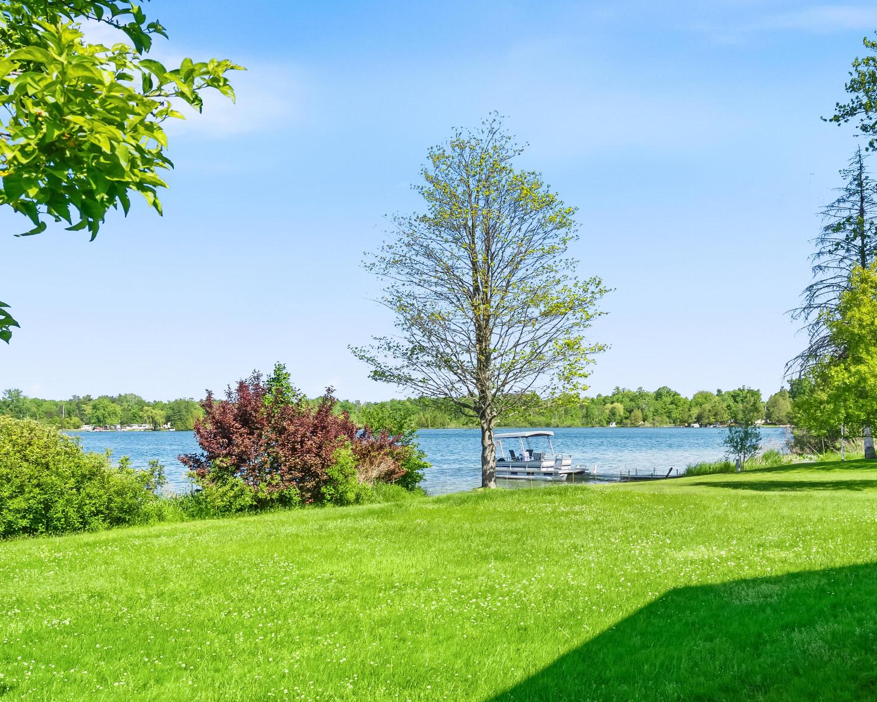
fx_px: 805
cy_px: 442
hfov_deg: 56.6
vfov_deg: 46.7
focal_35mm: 31
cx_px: 536
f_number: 8
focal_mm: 16
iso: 250
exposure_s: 1/60
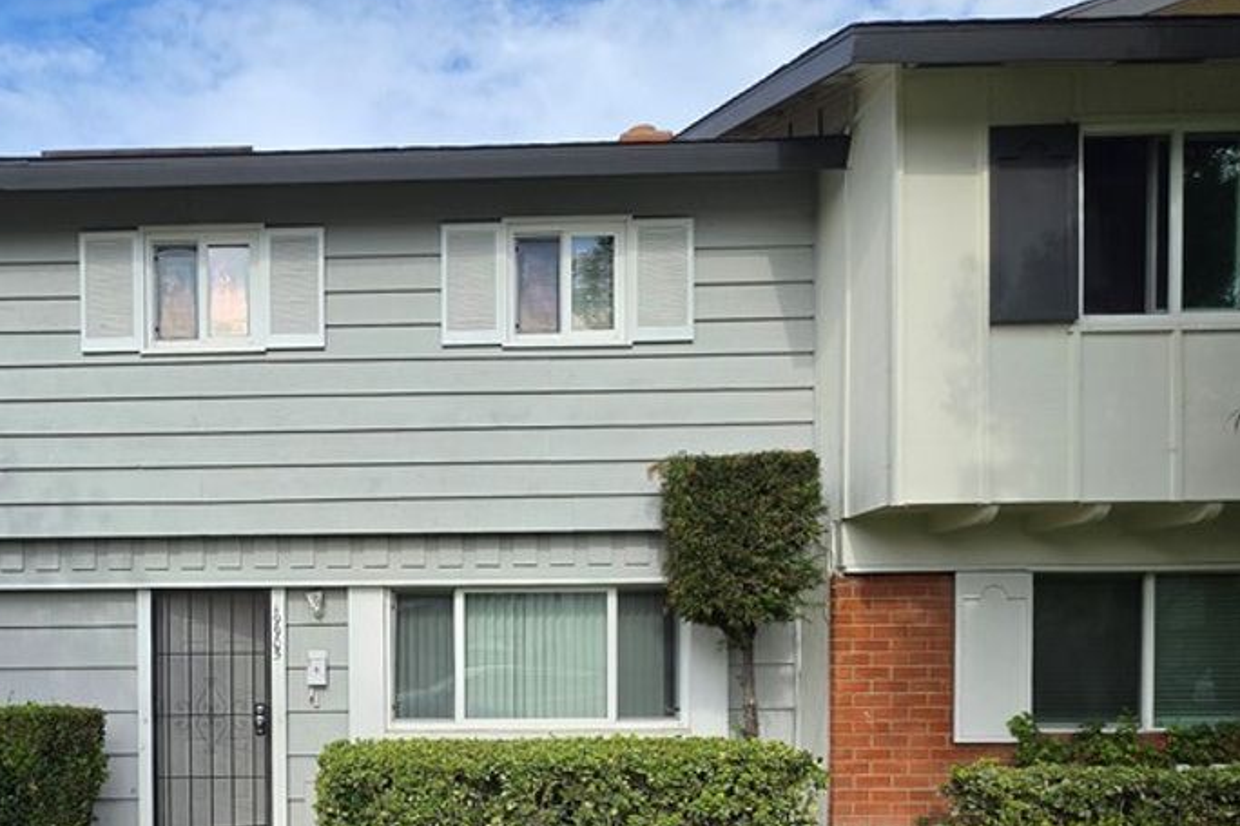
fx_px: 930
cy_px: 686
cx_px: 348
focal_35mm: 27
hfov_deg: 64.3
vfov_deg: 45.0
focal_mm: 2.2
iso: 32
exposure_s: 1/1354
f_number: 1.9
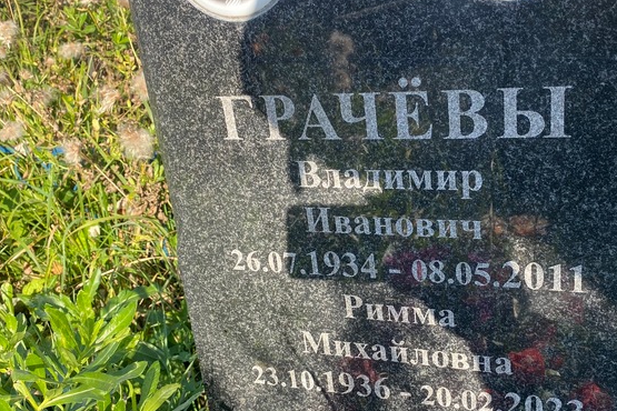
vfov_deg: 34.2
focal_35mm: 39
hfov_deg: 49.2
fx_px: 668
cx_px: 379
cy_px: 234
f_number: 1.8
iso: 32
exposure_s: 1/637
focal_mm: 4.25
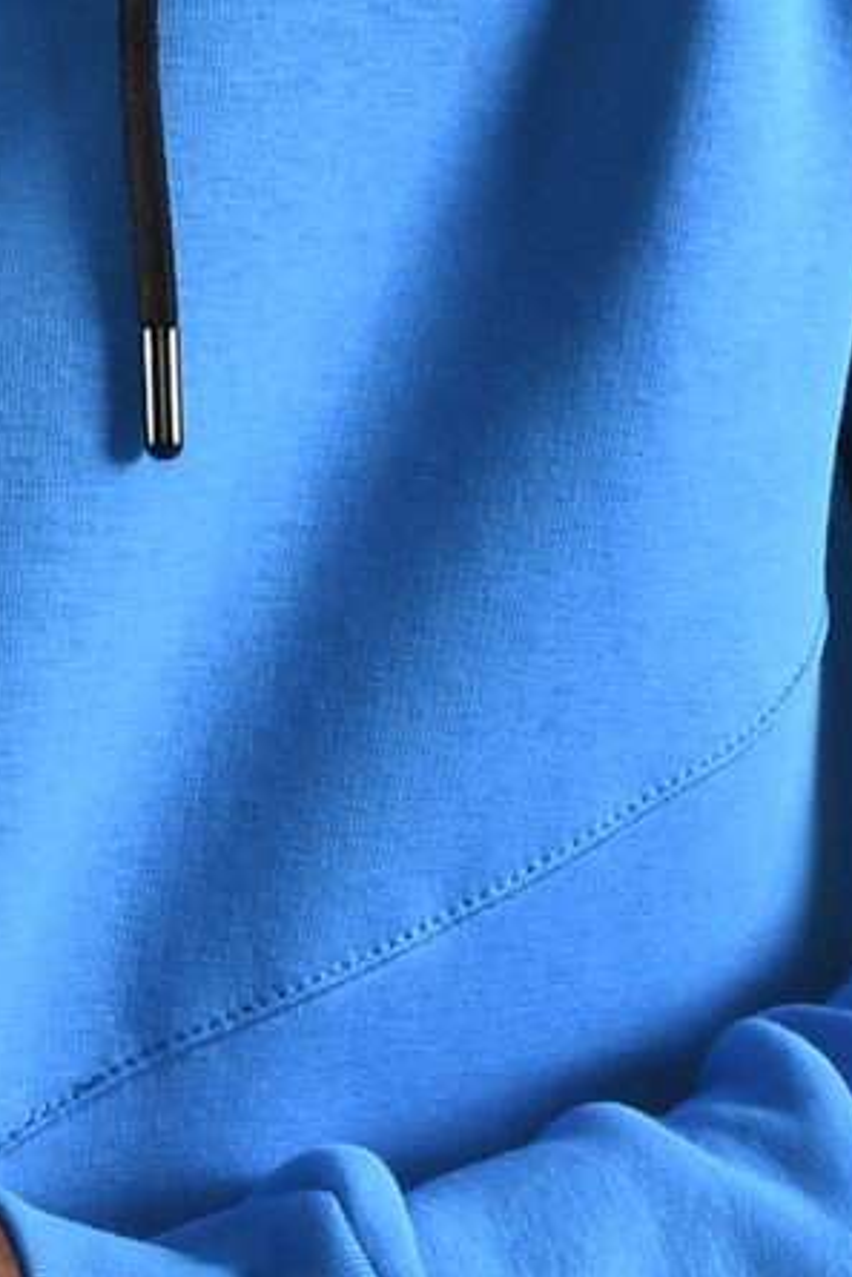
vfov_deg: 7.5
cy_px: 456
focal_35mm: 276
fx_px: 9790
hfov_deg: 4.9
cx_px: -466
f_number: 9
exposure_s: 1/125
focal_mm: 32
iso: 160
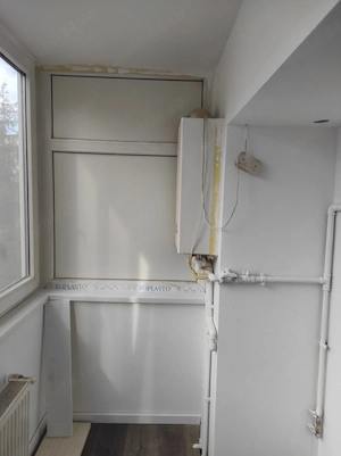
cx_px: 170
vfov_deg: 69.4
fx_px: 329
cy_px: 228
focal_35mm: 25
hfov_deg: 54.8
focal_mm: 5.43
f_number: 1.89
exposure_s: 1/141
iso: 100
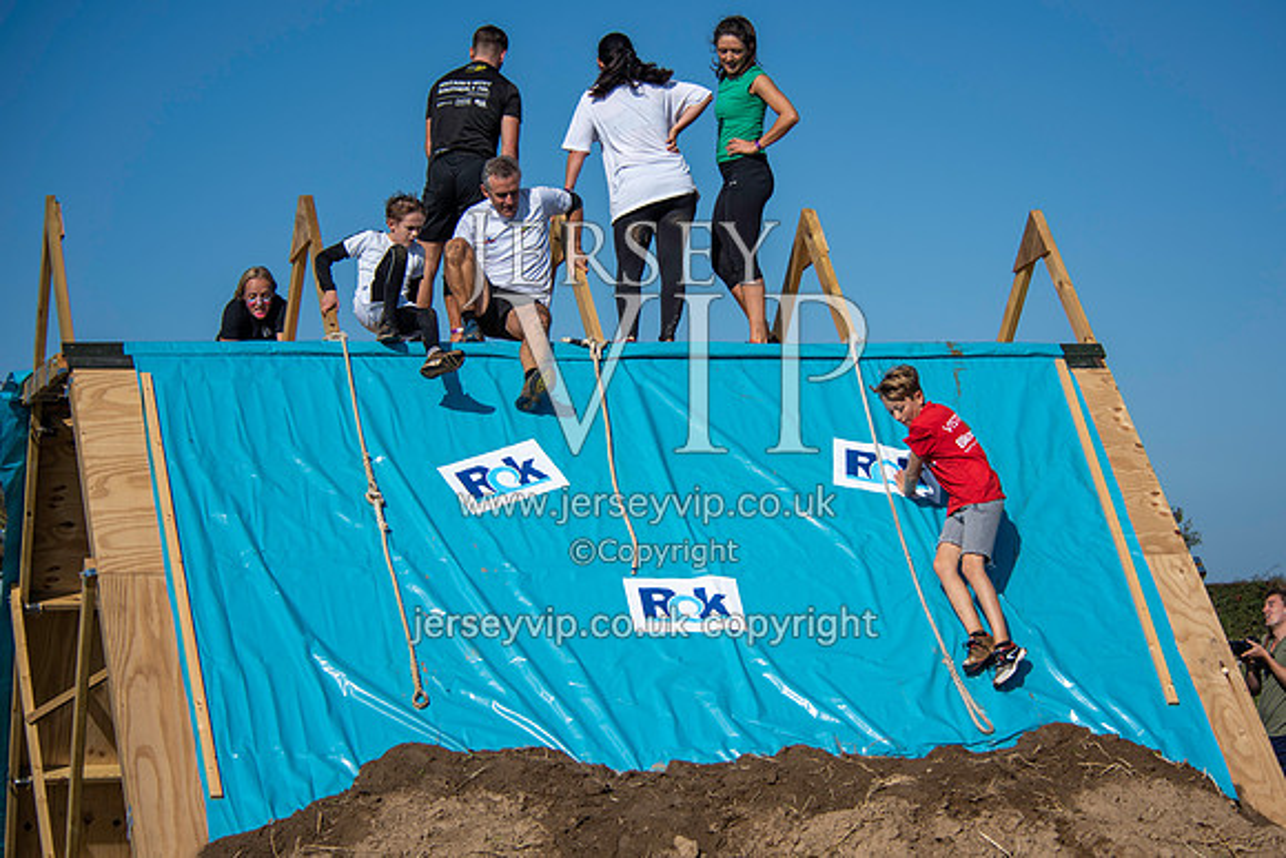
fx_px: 3201
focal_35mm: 90
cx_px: 696
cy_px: 412
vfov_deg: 15.3
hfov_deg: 22.7
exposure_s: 1/2000
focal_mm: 80
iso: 125
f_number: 4.5
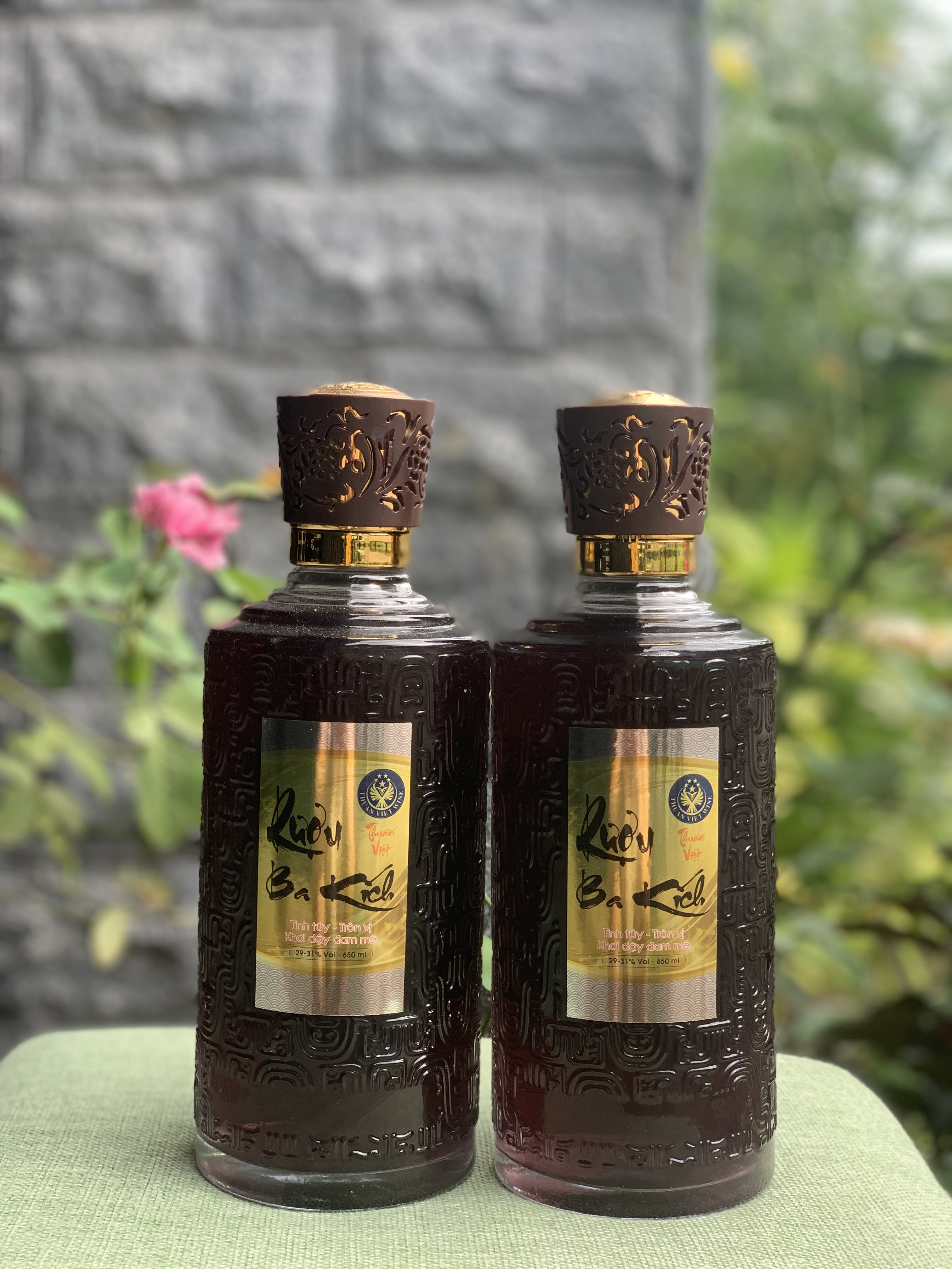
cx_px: 476
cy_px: 634
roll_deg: +0.2
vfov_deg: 36.8
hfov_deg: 28.0
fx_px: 1907
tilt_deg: -1.6
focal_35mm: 52
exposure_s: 1/122
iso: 40
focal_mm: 6
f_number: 2.4
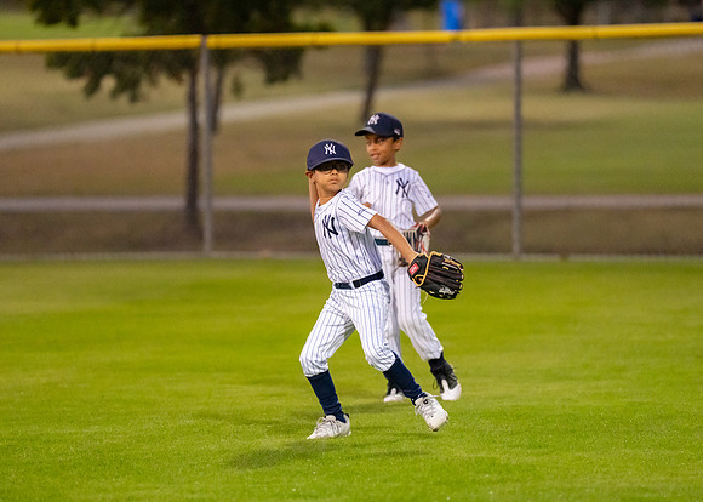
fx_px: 5748
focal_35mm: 288
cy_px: 240
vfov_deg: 5.0
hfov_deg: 7.0
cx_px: 363
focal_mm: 200
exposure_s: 1/1000
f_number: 2.8
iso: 4000
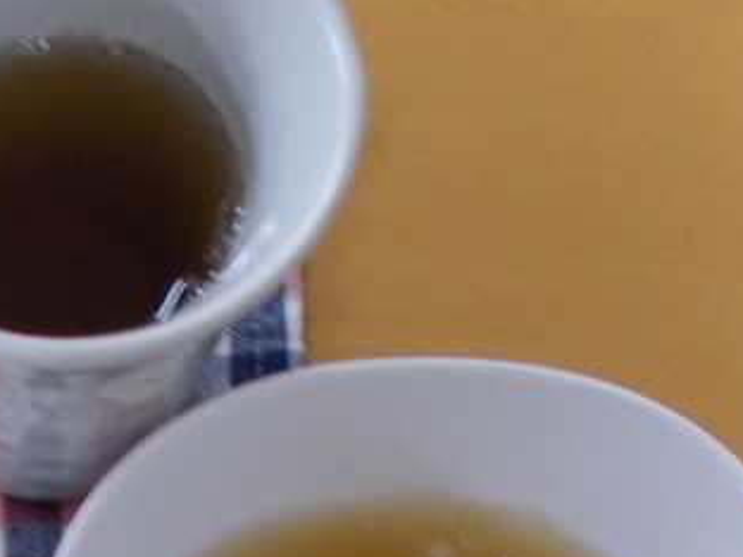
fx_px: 2146
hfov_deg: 18.6
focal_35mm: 100
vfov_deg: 13.4
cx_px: -160
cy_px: 974
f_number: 3.2
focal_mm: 4.6
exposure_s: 1/15
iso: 200
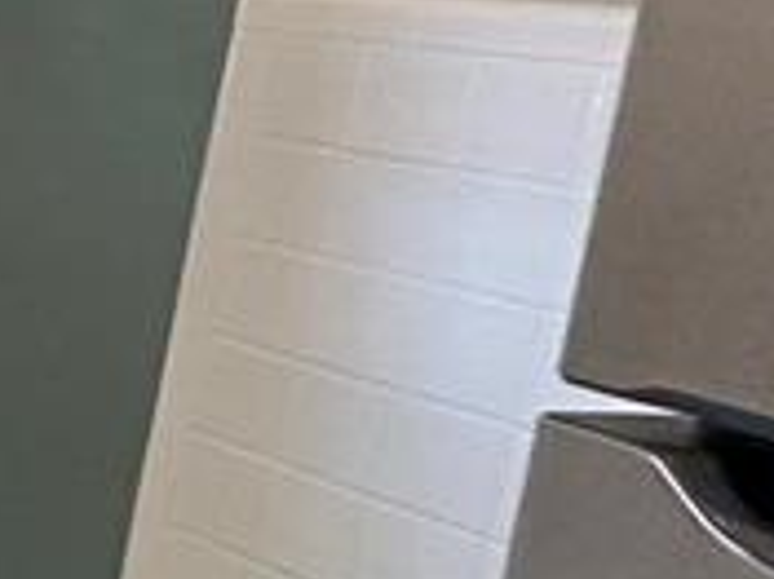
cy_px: 203
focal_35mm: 82
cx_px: -1451
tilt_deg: -10.2
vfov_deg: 17.9
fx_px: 1832
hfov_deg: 12.2
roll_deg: -0.3
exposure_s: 1/60
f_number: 2.2
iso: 160
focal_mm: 2.22
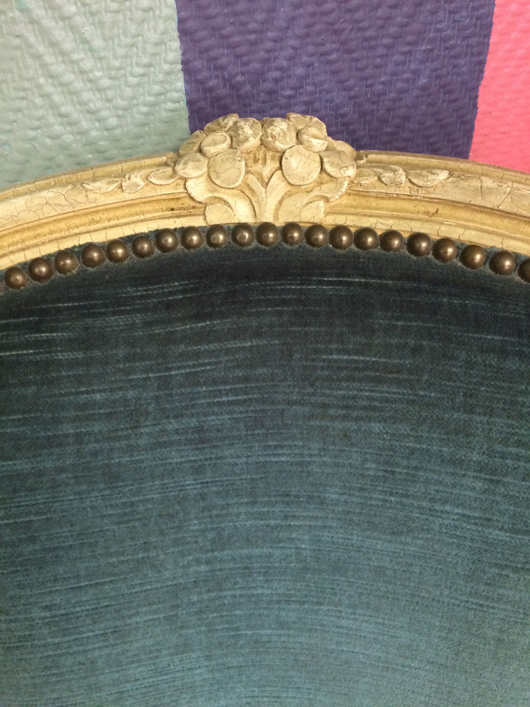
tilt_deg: -41.1
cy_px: 354
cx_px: 265
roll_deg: +4.2
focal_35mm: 29
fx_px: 592
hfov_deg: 48.2
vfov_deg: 61.7
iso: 250
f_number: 2.2
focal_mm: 4.15
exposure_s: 1/20
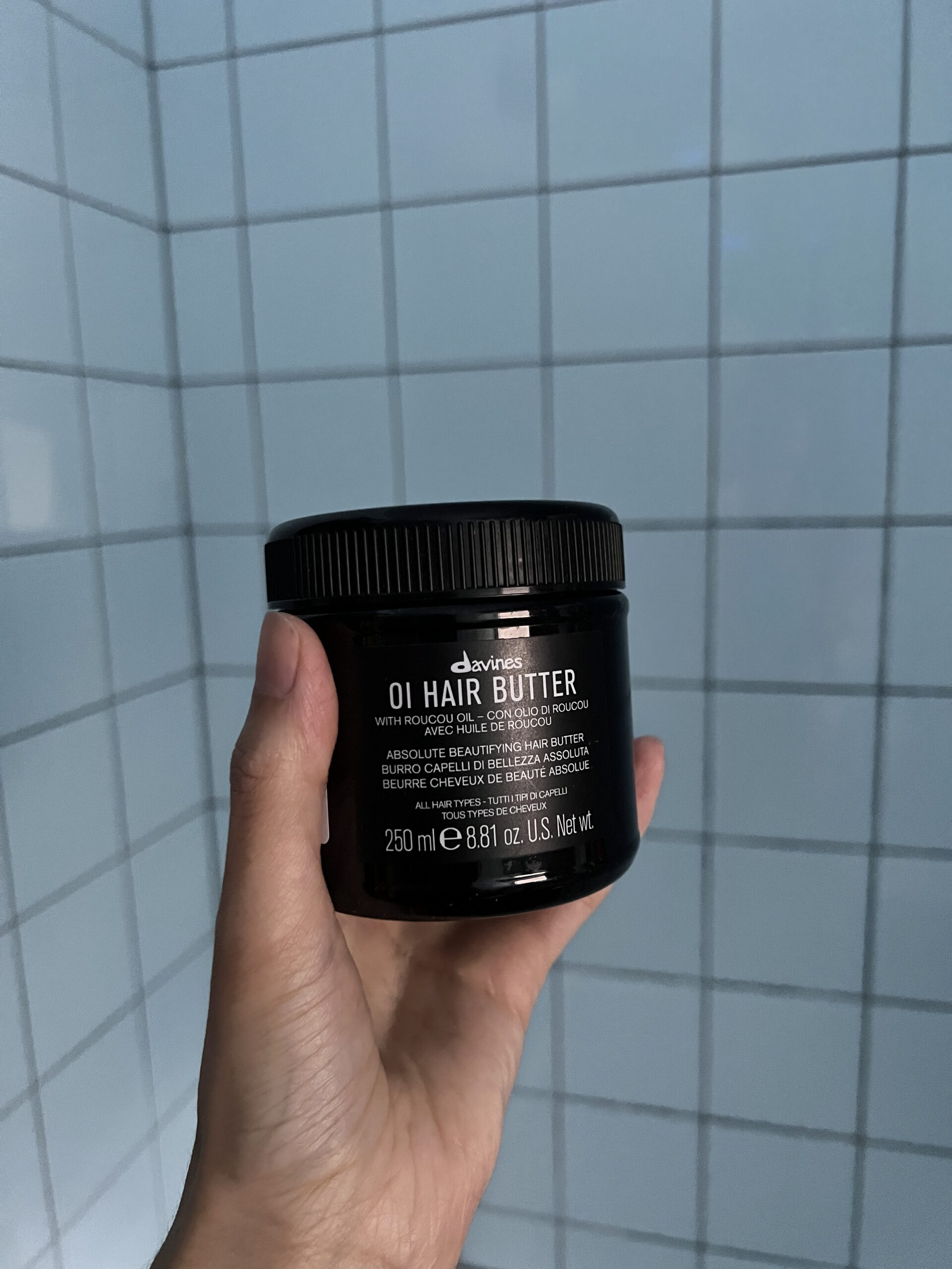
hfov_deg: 53.1
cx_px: 476
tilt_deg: -9.0
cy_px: 634
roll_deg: +2.0
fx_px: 953
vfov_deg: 67.3
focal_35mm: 26
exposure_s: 1/30
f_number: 1.5
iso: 800
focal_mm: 5.7
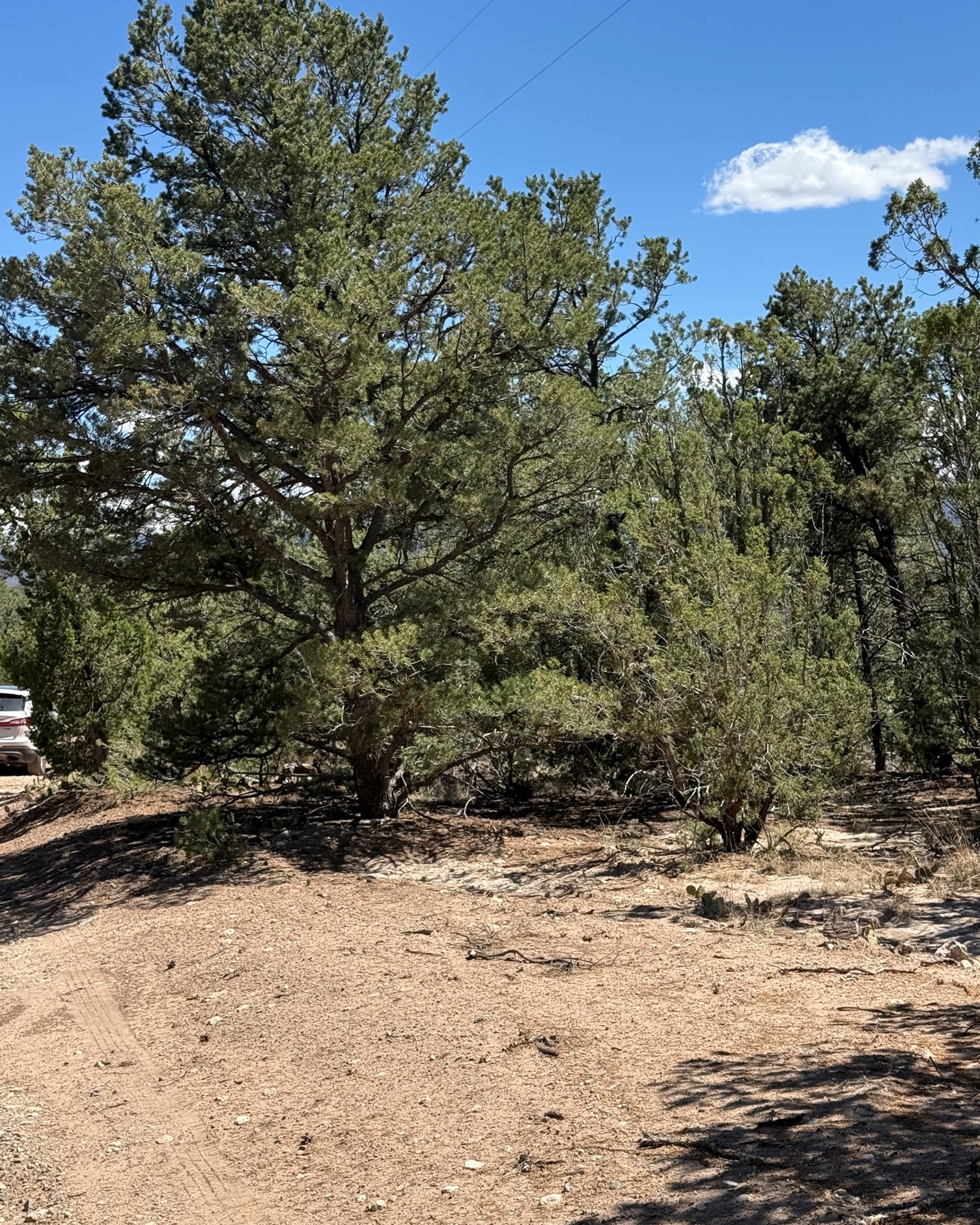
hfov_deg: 29.7
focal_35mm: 51
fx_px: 1849
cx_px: 486
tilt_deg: -0.3
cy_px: 610
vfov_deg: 36.7
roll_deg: +2.3
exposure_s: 1/3096
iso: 64
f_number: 1.78
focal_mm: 6.76
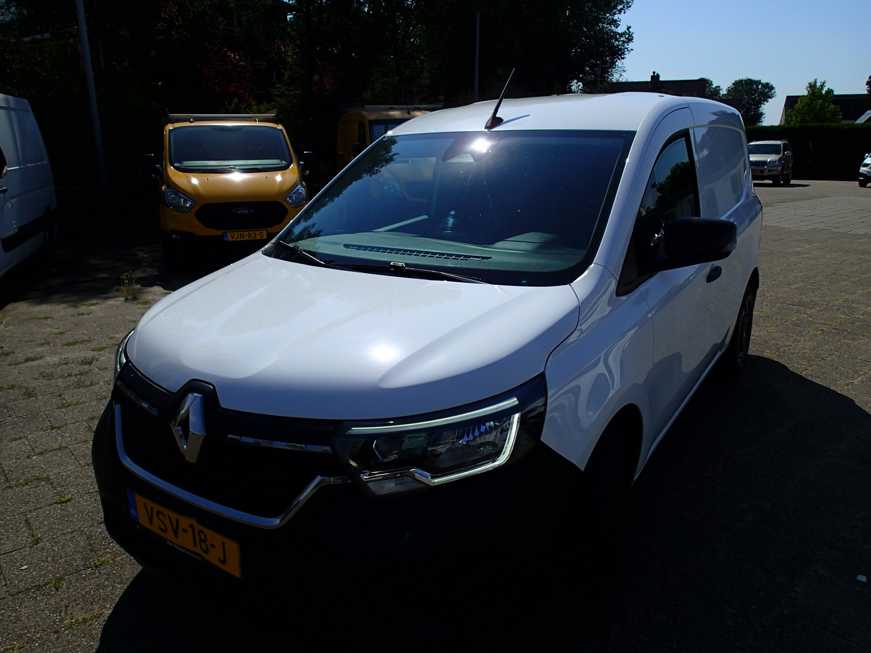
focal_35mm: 25
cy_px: 326
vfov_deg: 54.9
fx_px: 629
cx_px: 436
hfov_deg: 69.4
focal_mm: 4.5
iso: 100
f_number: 8
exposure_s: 1/400
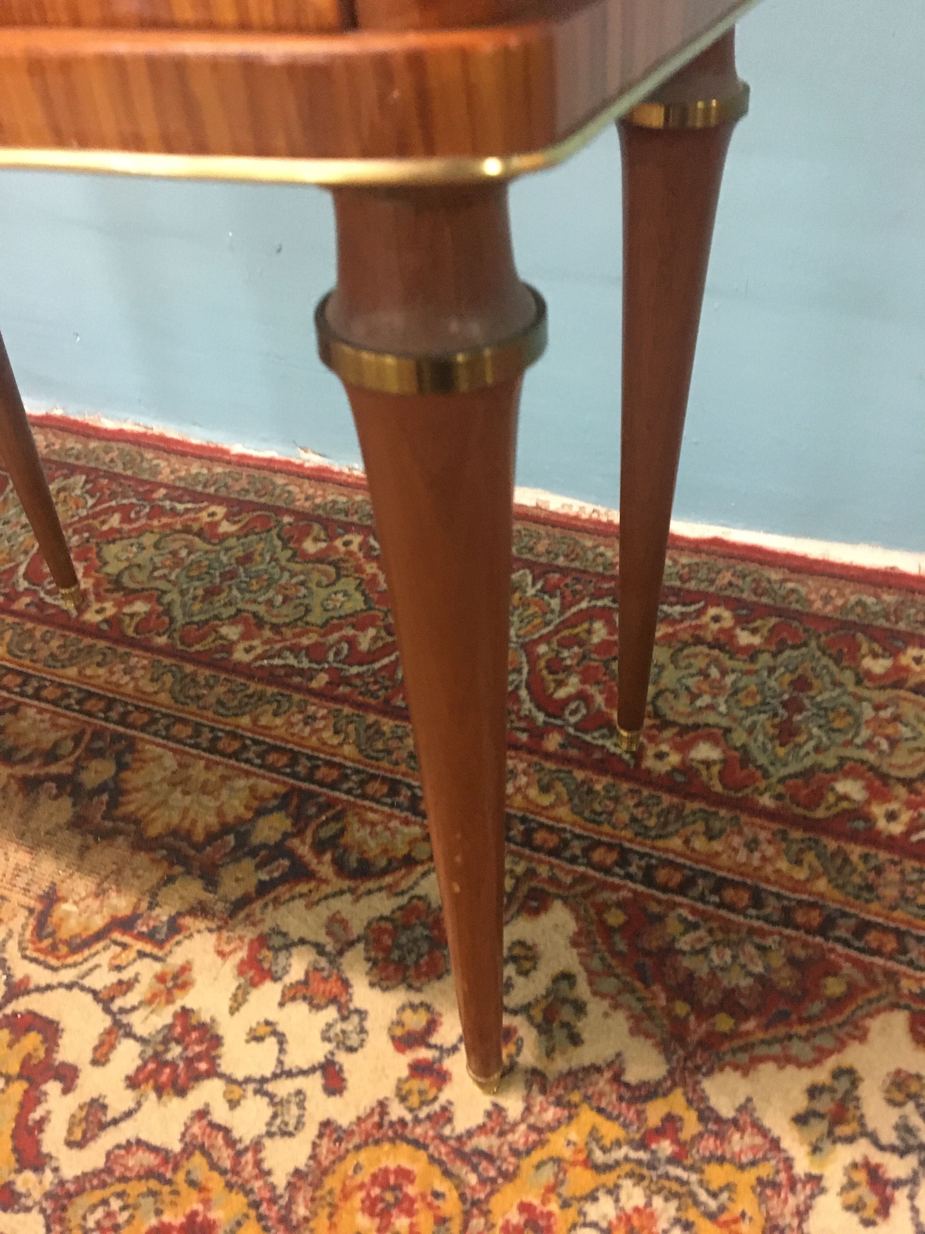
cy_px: 617
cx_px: 462
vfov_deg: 61.7
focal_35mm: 29
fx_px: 1033
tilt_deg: -38.1
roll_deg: +4.3
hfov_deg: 48.2
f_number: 2.2
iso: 320
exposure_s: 1/17
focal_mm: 4.15
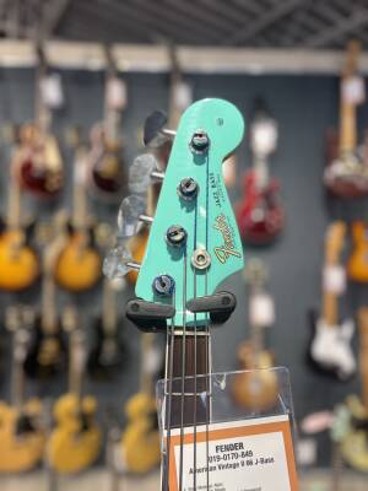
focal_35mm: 26
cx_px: 184
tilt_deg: -1.1
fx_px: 369
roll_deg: -1.6
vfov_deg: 67.3
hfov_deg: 53.1
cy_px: 246
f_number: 1.6
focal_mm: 5.96
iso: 100
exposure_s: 1/120
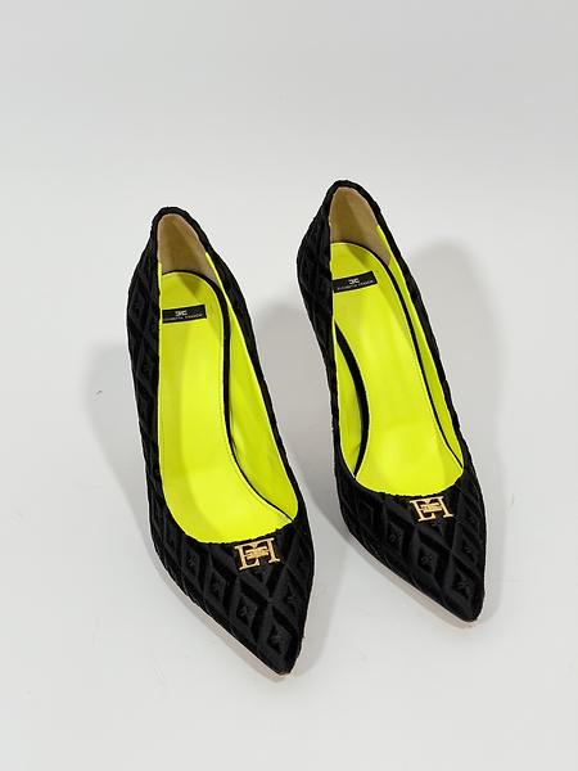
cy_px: 386
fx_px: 1069
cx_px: 289
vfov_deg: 39.7
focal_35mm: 48
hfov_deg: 30.3
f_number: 1.78
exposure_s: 1/91
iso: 100
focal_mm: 6.76
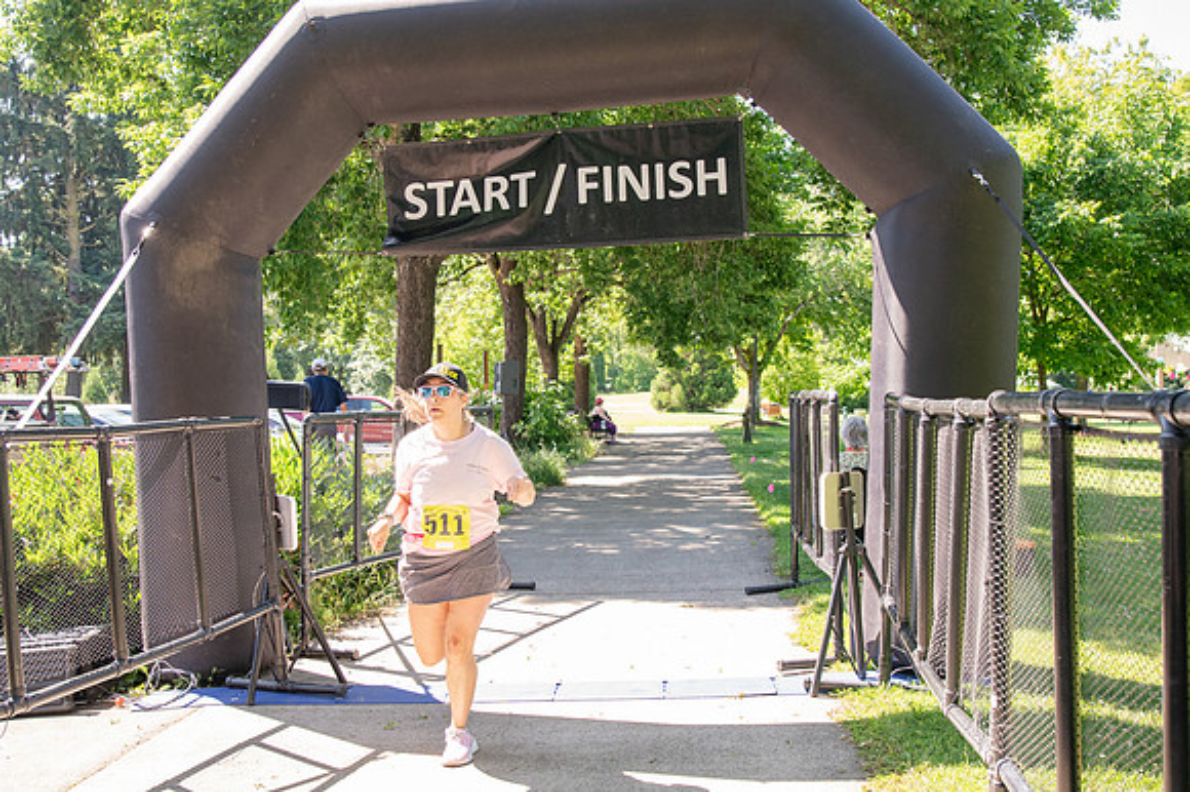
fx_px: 1288
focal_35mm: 39
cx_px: 595
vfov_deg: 34.2
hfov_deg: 49.6
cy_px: 396
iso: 500
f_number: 4
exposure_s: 1/400
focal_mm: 26
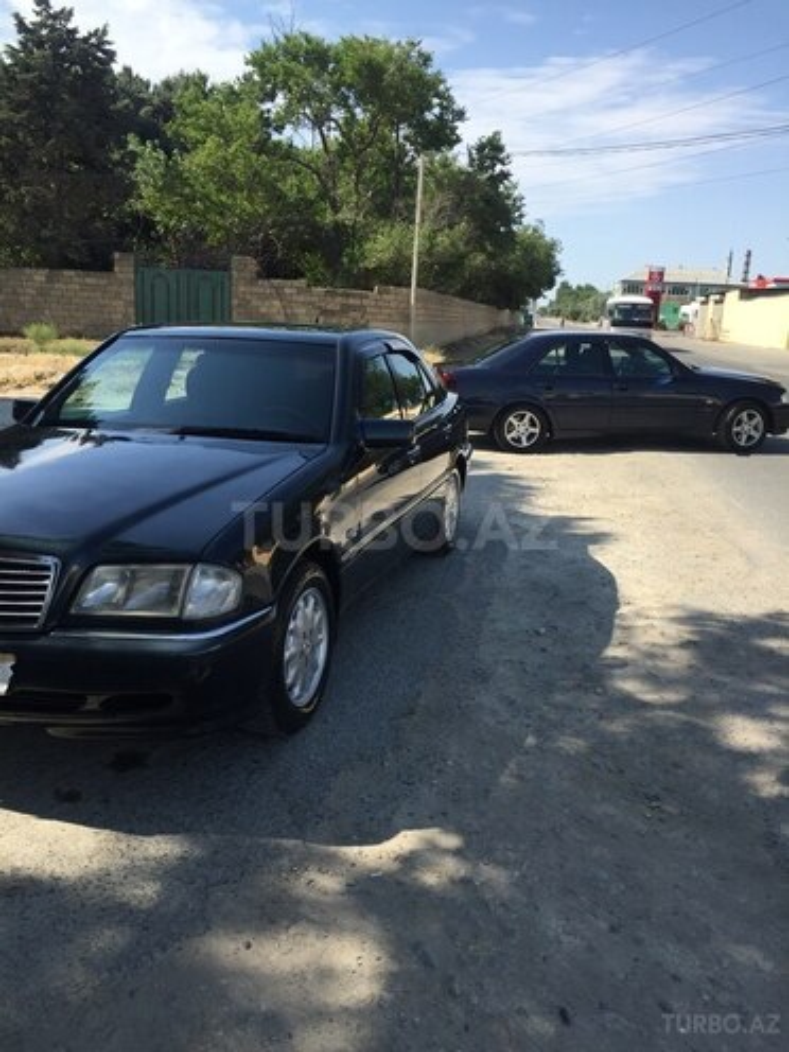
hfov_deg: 48.2
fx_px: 881
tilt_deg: -14.6
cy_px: 526
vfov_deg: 61.7
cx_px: 394
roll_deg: -2.2
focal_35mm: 29
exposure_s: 1/1276
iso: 32
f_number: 2.2
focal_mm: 4.15
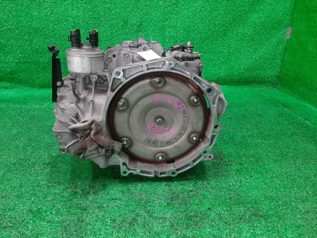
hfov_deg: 67.3
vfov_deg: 53.1
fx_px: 238
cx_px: 158
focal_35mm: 26
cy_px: 119
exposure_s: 1/50
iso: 125
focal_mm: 3.93
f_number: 1.7
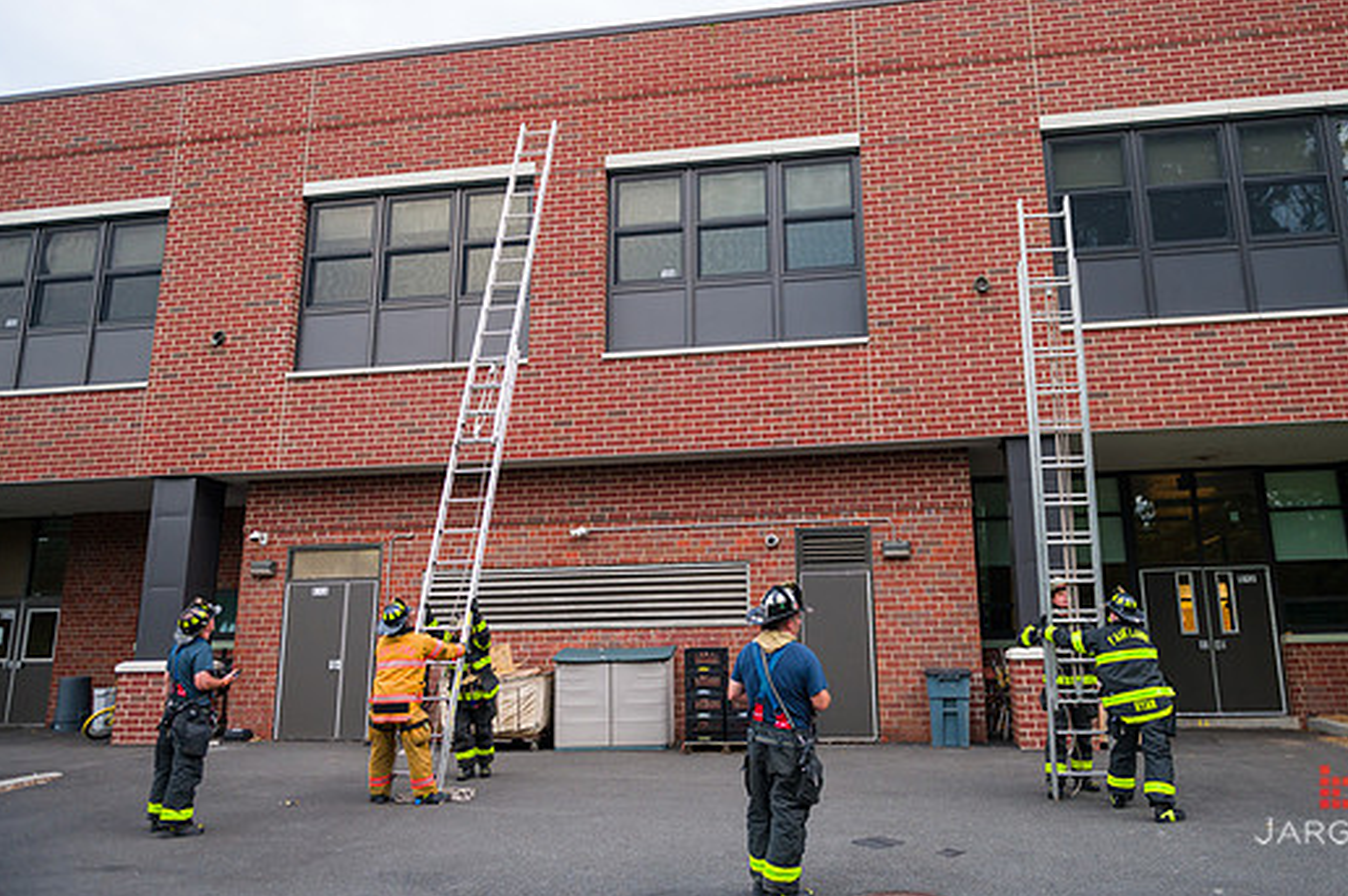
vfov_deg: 47.8
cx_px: 747
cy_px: 397
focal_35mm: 27
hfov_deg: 67.2
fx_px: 1010
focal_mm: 24
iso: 500
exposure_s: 1/200
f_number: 3.2
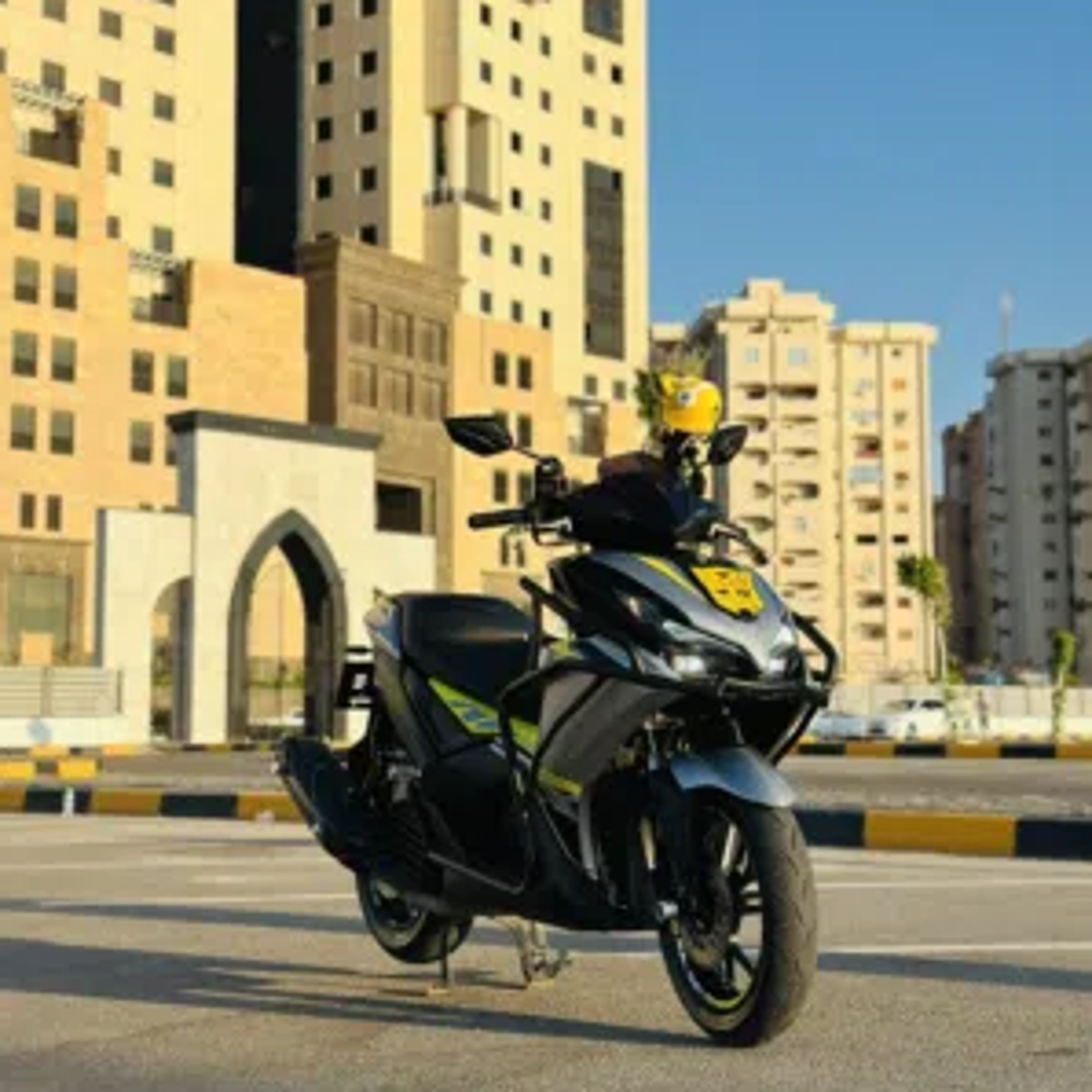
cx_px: 546
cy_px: 480
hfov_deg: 30.0
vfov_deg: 30.0
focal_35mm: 57
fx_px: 2034
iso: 100
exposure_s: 1/5000
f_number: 1.78
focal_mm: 6.86
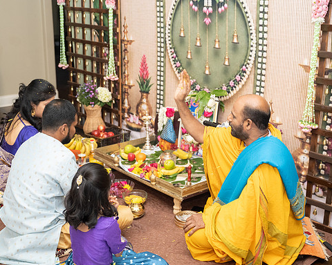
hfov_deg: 38.8
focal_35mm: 48
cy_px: 133
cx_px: 161
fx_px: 472
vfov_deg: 31.5
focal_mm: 40
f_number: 3.2
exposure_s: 1/160
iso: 1000
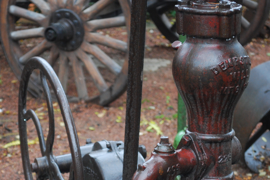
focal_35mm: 144
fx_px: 1080
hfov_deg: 14.2
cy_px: 121
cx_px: 74
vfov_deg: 9.6
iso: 560
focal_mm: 55
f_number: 5.6
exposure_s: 1/30
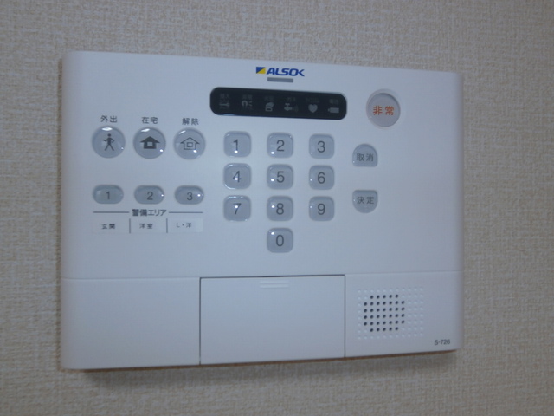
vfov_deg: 53.1
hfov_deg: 67.3
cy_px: 208
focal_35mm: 26
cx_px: 277
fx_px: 416
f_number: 2.8
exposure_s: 1/50
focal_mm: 4.7
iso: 80
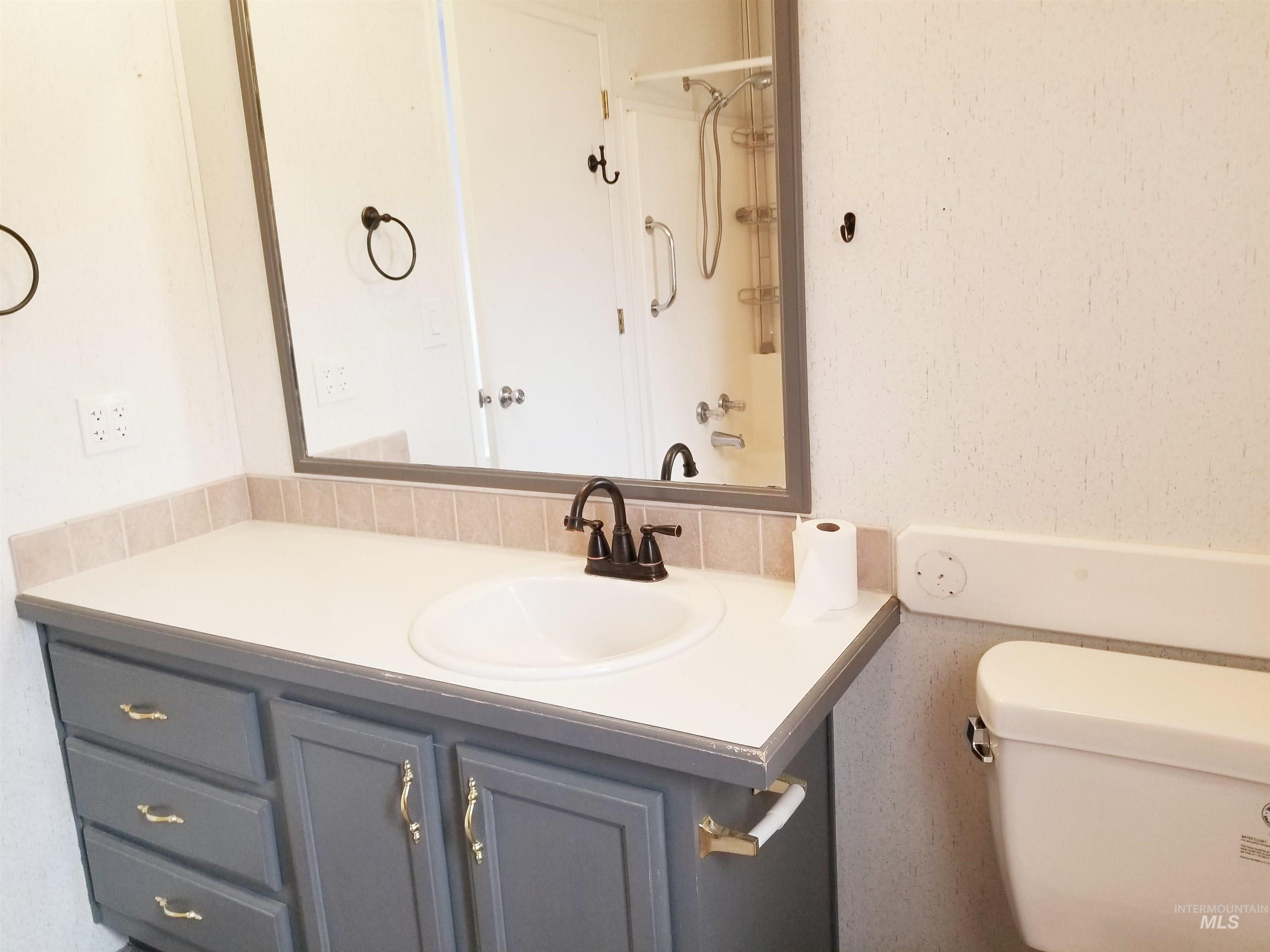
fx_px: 954
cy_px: 476
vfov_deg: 53.1
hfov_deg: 67.3
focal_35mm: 26
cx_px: 635
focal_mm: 4.3
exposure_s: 1/60
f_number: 1.7
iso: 125
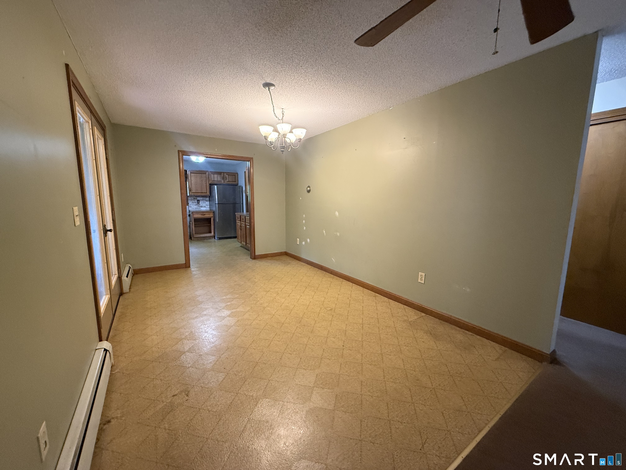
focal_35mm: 14
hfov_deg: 102.1
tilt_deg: -8.0
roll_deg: -0.4
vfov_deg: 85.7
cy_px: 235
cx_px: 313
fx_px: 253
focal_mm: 2.22
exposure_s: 1/60
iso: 500
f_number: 2.2
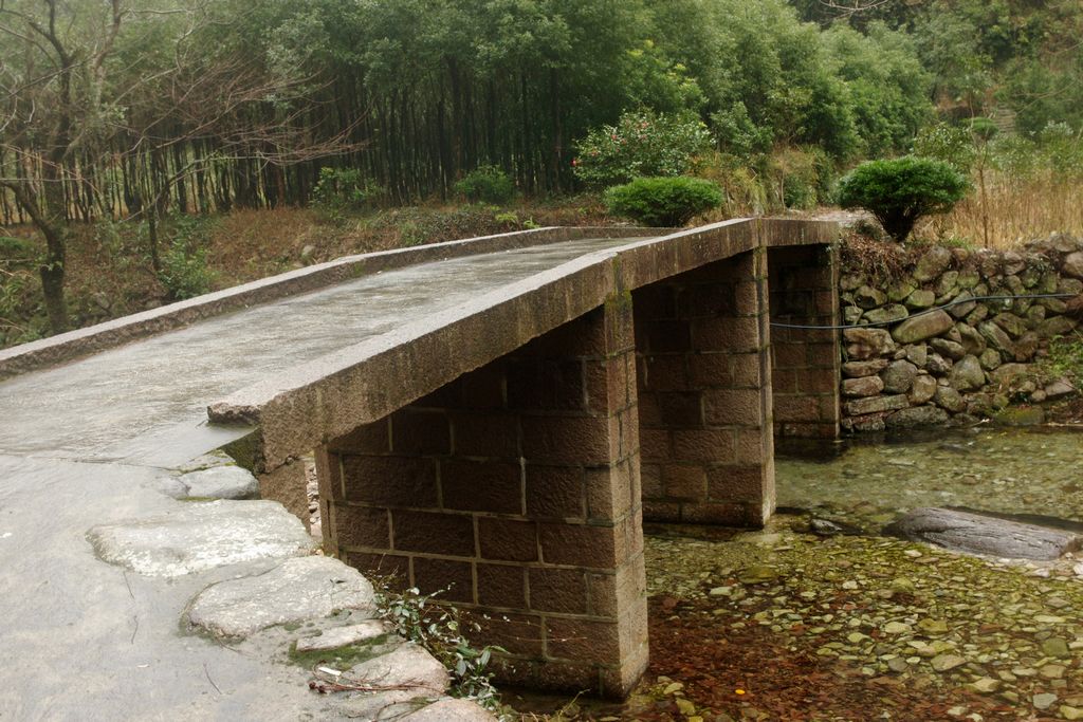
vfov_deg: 31.9
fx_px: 1264
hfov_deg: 46.4
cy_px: 361
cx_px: 542
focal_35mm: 42
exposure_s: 1/25
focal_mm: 28.13
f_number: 9
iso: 800
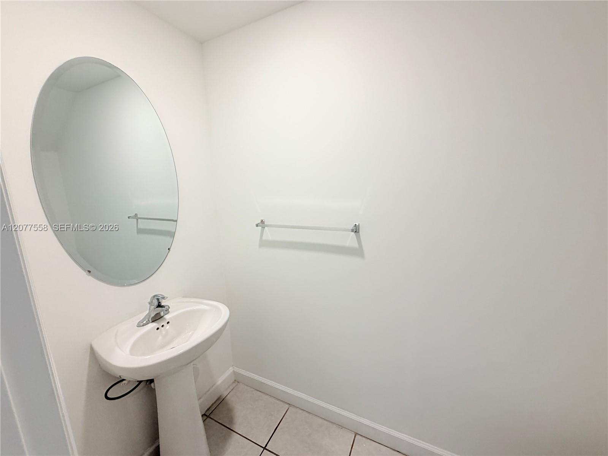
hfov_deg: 102.1
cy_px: 228
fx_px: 246
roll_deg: +5.7
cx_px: 304
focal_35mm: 14
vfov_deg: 85.7
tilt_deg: -13.4
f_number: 2.2
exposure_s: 1/120
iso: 100
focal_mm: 2.22
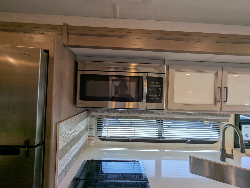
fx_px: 116
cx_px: 125
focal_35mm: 16
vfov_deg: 78.2
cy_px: 94
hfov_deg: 94.4
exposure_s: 1/197
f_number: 2.2
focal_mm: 2.35
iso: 58
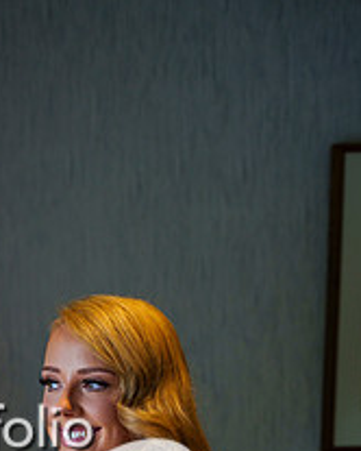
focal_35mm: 104
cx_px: 50
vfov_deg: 17.8
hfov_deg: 14.7
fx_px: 1387
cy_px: 484
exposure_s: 1/640
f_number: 2.8
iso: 800
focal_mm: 51
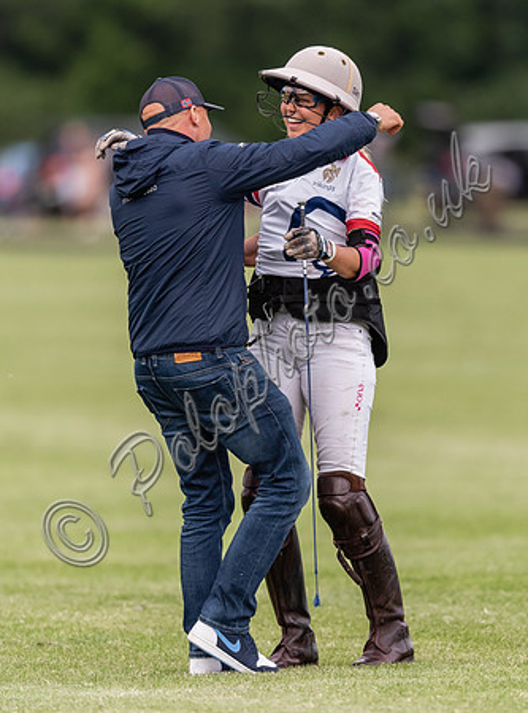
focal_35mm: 756
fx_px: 15515
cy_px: 356
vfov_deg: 2.6
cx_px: 349
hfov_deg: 1.9
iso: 800
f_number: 4
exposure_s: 1/2500
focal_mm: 500
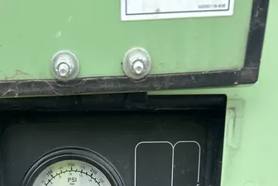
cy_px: 302
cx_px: 100
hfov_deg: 33.7
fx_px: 456
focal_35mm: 59
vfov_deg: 19.2
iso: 50
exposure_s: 1/1135
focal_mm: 5.7
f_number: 1.5
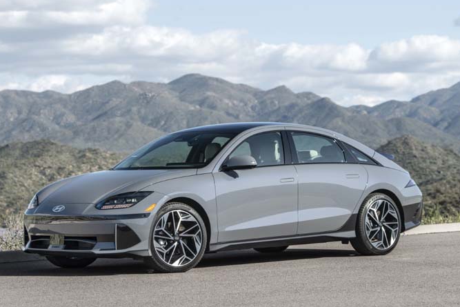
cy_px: 113
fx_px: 1649
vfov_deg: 10.6
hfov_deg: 15.9
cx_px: 218
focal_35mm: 129
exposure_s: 1/200
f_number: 5
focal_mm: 86
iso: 64
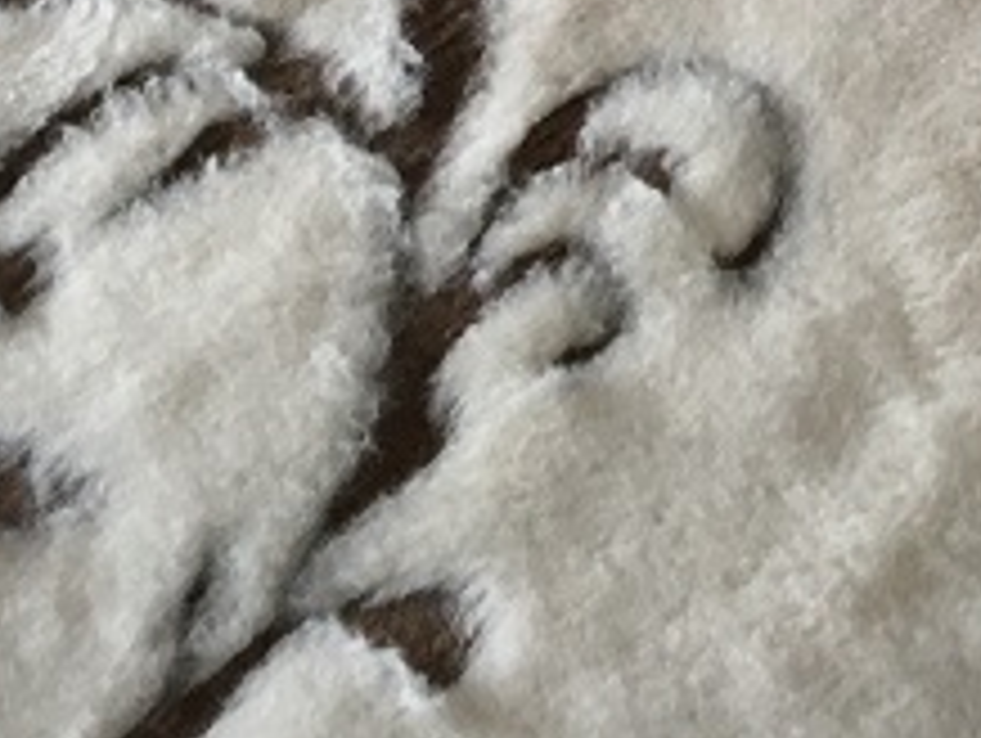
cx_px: 976
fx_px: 3773
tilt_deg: -50.8
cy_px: -904
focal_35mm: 133
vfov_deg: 10.0
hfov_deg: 14.6
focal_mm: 4.15
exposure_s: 1/33
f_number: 2.2
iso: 125
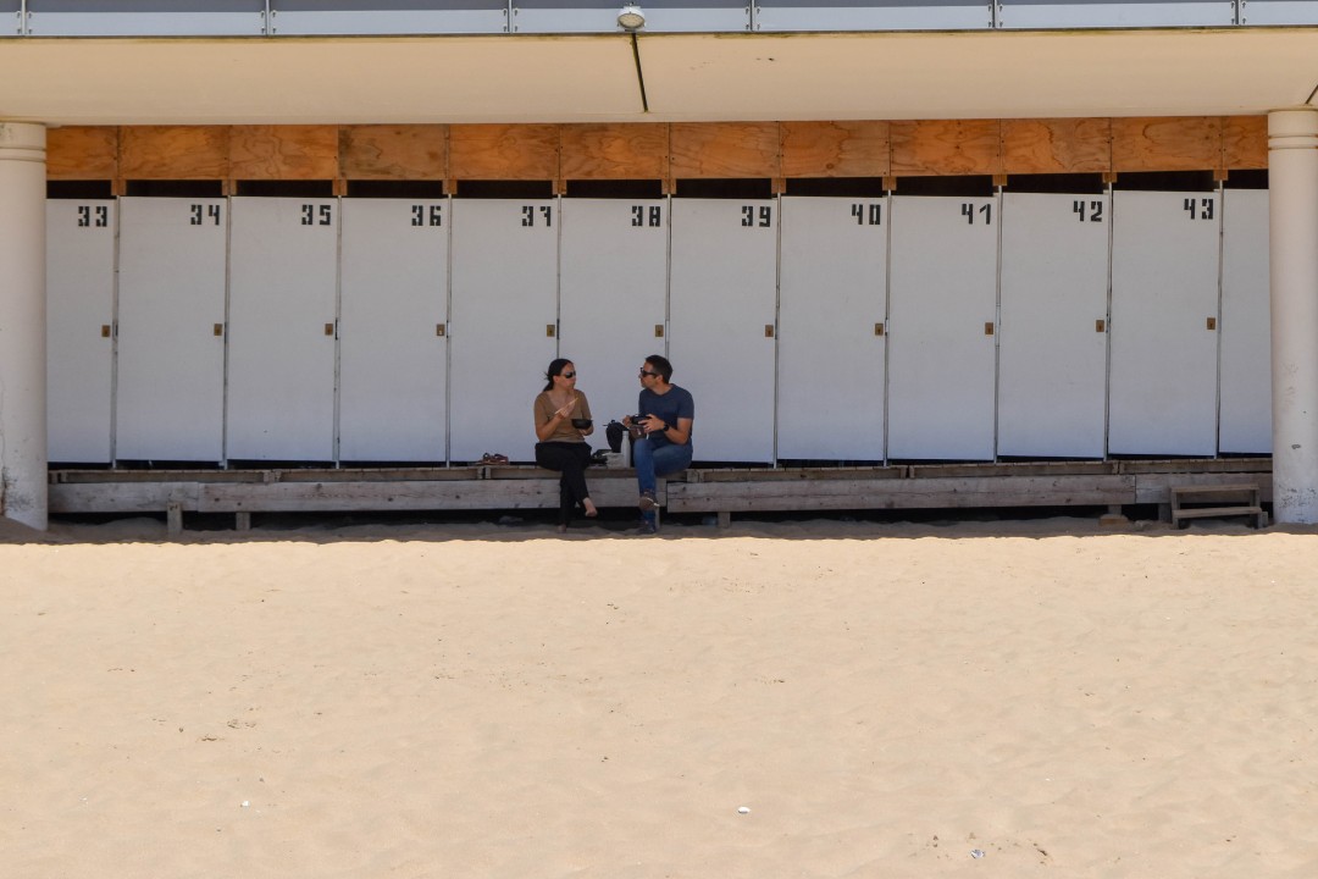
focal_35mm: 82
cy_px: 440
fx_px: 3020
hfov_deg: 24.6
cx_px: 659
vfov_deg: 16.6
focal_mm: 55
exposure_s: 1/2000
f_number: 8
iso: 400
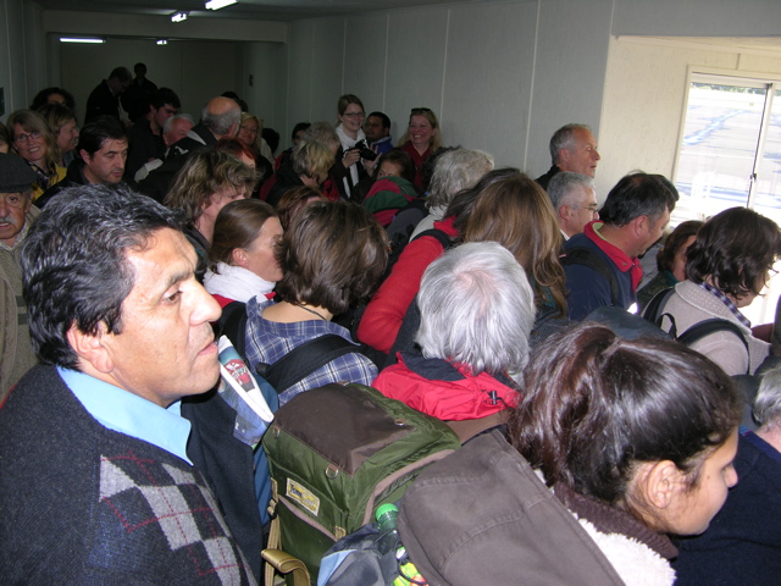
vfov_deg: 40.7
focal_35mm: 35
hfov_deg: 52.6
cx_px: 390
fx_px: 790
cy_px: 293
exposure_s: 1/60.1
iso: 50
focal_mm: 8.9
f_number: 2.8
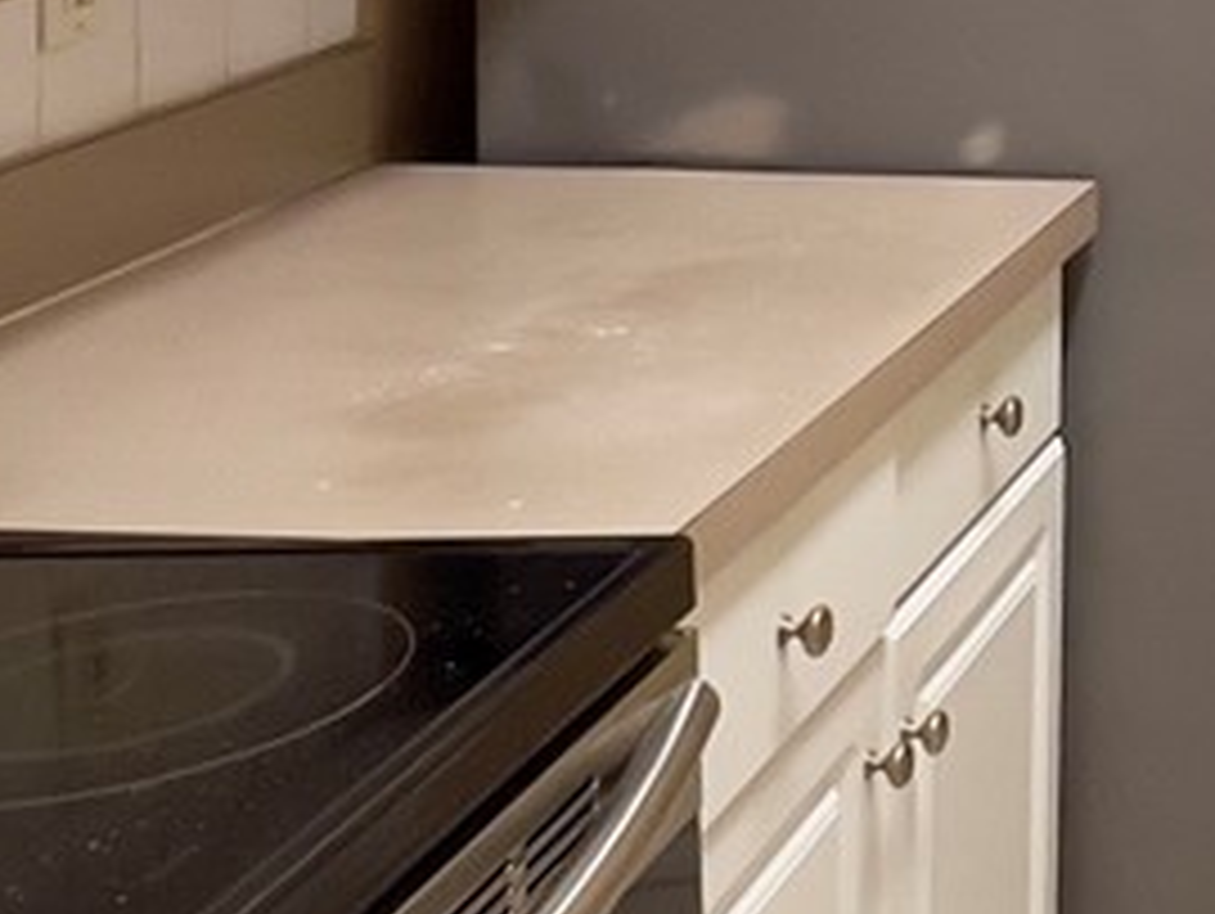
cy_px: -477
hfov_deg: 21.7
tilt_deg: -1.8
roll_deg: -1.1
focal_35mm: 77
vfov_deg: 17.2
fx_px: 2705
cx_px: 1750
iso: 160
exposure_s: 1/60
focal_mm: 1.57
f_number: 1.8
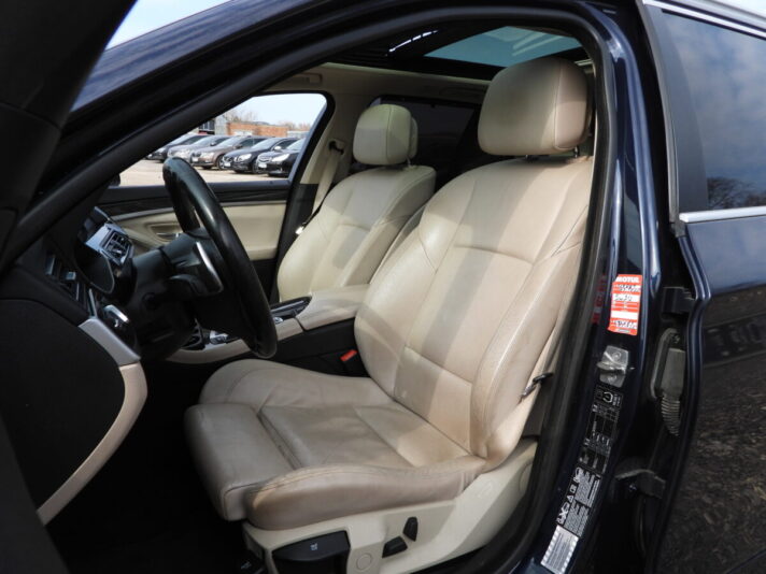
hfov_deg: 71.6
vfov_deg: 56.8
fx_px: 531
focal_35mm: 24
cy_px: 287
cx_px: 383
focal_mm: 4.3
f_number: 2.8
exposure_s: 1/800
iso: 100
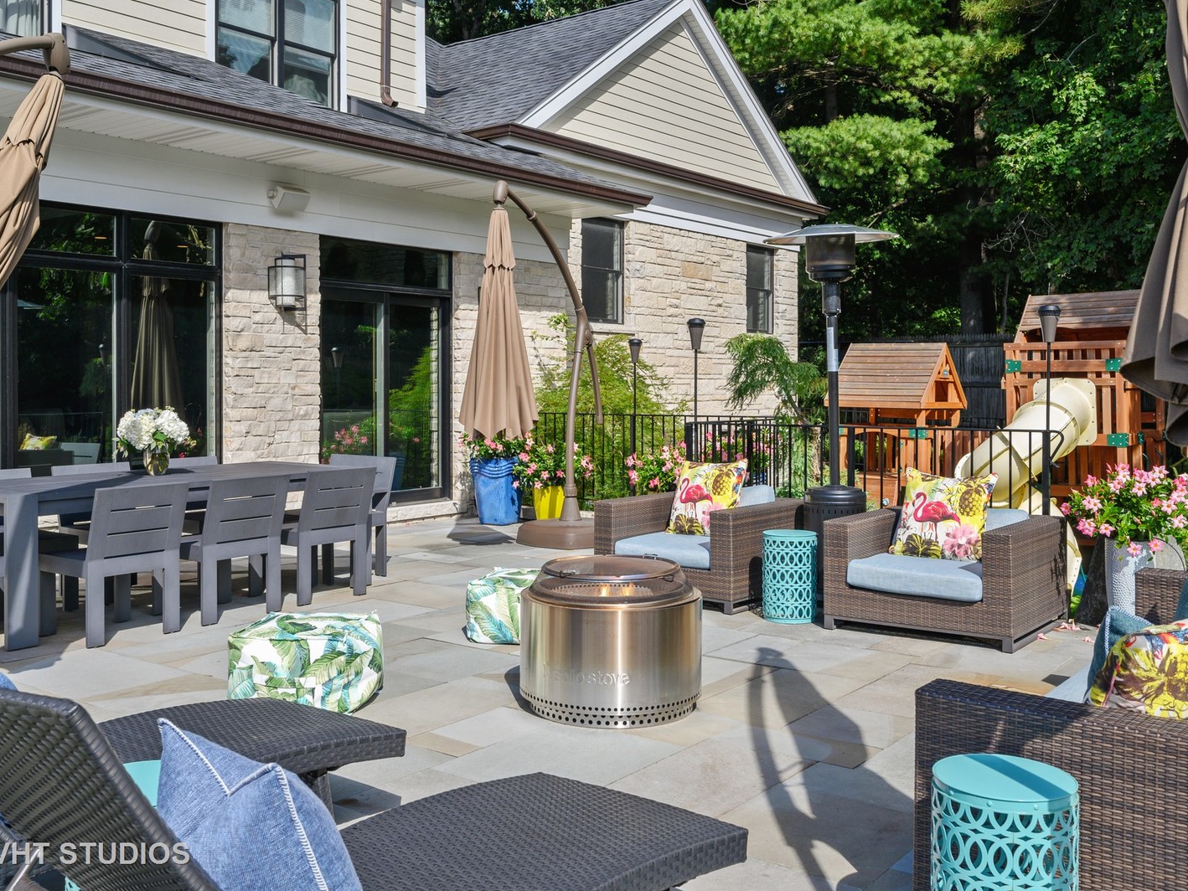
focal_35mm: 33
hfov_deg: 55.3
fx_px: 1133
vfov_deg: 43.0
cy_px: 447
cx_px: 567
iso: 200
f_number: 8
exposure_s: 1/125
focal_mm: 30
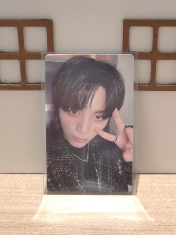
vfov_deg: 28.2
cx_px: 88
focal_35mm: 69
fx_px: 468
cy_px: 118
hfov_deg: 21.3
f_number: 2.4
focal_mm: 7
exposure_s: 1/30
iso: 250
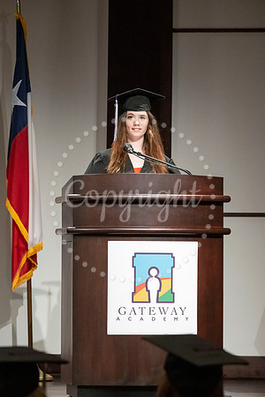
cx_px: 132
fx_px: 2208
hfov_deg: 6.9
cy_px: 198
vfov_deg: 10.3
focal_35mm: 200
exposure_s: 1/200
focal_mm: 200
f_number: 8
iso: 6400
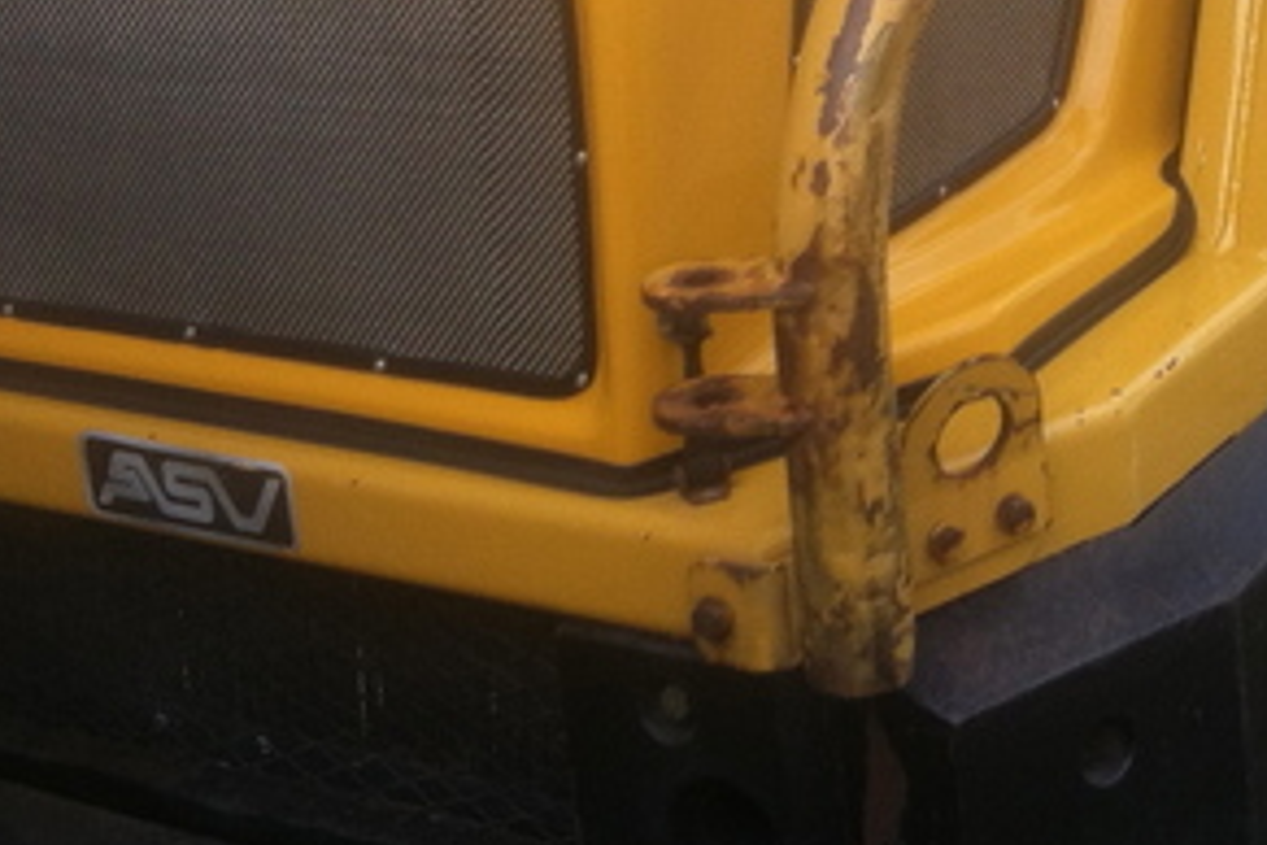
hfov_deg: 20.1
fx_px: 3519
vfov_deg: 13.4
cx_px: 1084
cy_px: -87
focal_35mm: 100
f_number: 2.8
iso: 80
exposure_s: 1/197
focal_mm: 3.85
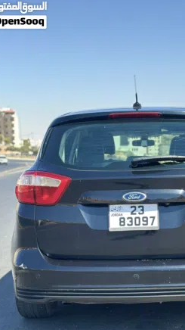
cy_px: 200
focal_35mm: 64
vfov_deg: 32.7
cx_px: 140
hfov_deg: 18.7
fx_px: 559
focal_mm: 6.86
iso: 80
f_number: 1.78
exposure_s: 1/1227
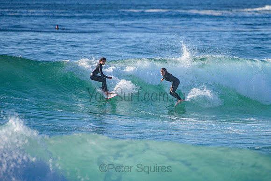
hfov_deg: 3.4
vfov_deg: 2.2
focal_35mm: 613
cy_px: 85
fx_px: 4618
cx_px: 164
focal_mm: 500
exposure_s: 1/2000
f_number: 5.6
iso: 450
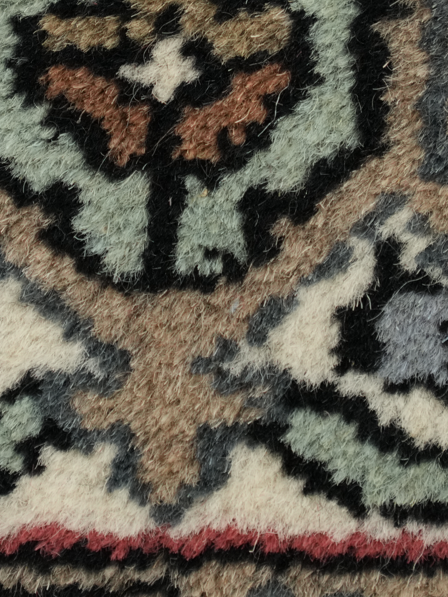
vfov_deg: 10.6
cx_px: 145
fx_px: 3192
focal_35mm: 185
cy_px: 64
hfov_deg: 8.0
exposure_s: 1/125
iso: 1600
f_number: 3.2
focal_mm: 70
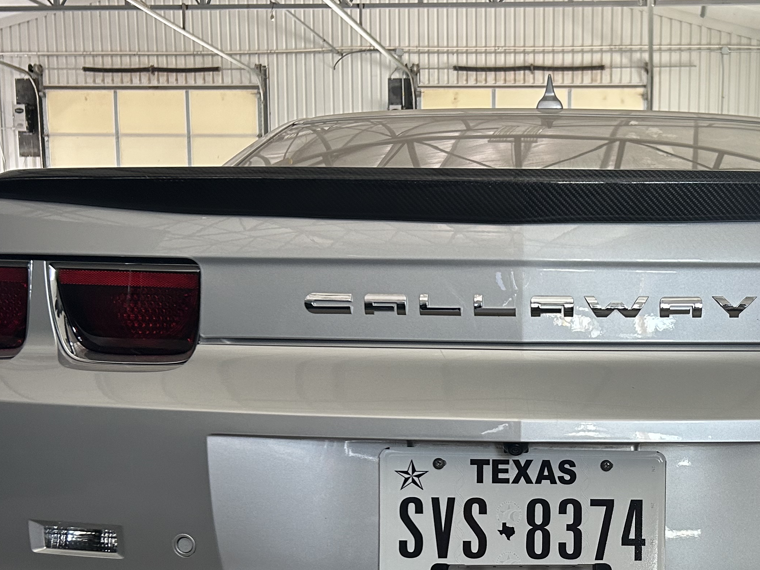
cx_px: 559
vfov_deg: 28.4
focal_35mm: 50
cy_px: 462
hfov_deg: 37.4
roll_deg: -0.9
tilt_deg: -8.4
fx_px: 1098
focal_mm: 5.7
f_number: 1.5
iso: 160
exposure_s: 1/60
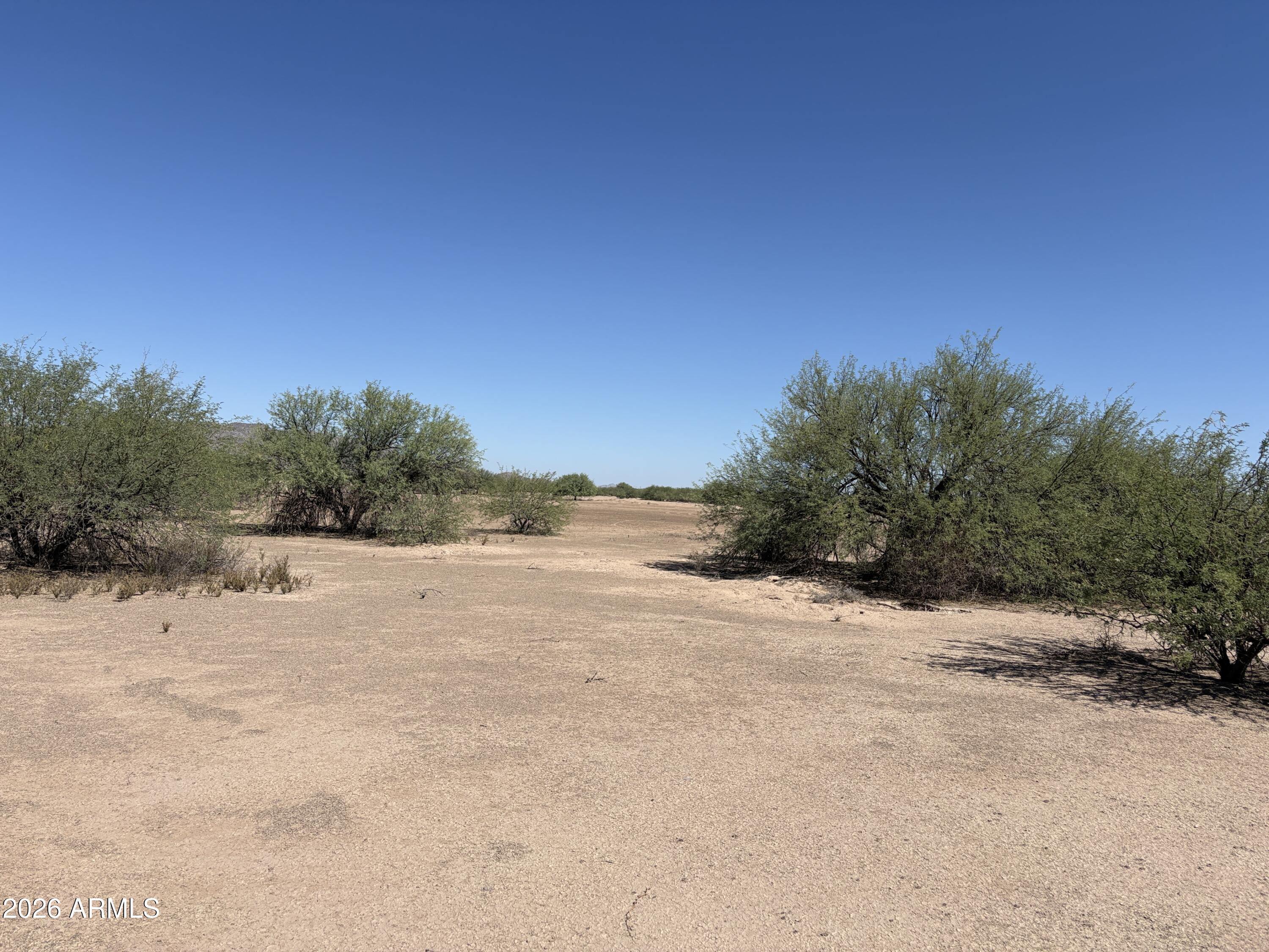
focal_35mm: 26
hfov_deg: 67.3
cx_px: 634
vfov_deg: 53.1
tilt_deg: +2.2
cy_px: 476
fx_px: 953
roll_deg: -4.1
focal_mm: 5.96
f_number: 1.6
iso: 50
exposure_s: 1/5348
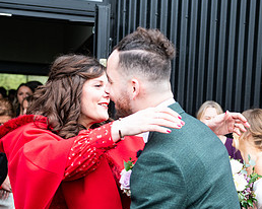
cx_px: 189
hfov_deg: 25.5
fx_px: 573
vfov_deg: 20.4
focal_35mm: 74
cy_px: 167
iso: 160
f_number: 3.5
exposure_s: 1/200
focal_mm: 35
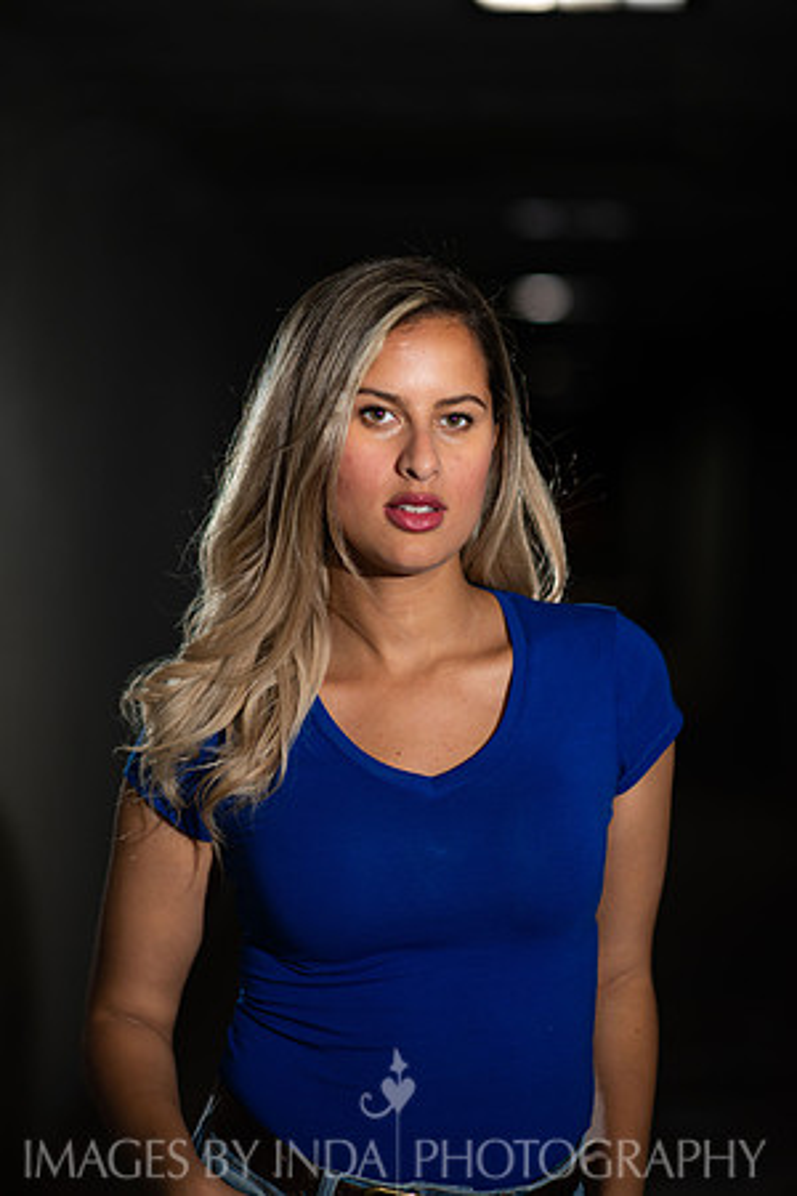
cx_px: 398
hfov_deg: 16.1
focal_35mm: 85
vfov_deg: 23.9
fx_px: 2822
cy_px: 598
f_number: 1.8
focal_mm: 85
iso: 200
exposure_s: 1/200
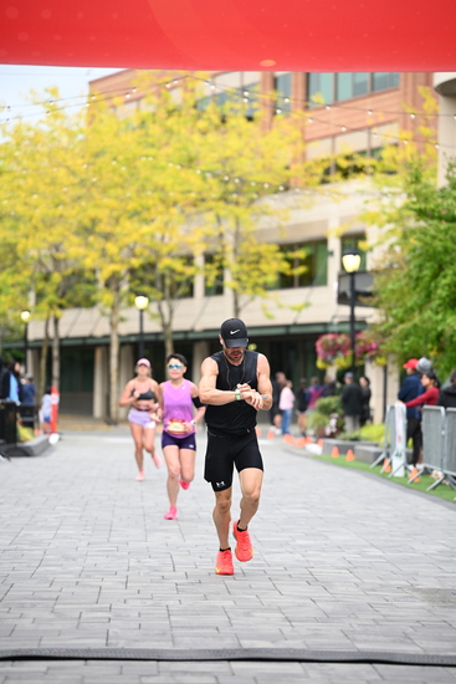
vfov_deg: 17.8
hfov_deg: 11.9
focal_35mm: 115
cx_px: 228
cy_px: 342
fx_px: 2183
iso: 1000
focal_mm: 115
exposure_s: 1/2000
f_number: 2.8
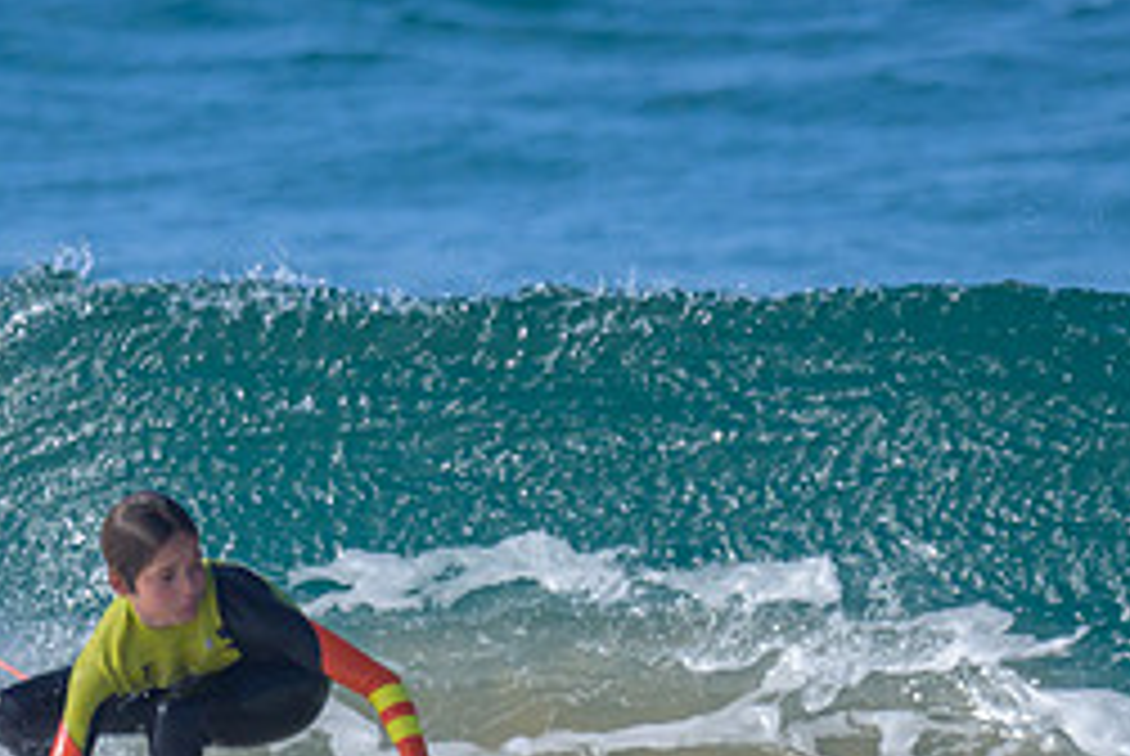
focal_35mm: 2538
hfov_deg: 0.8
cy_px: 547
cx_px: 244
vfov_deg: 0.5
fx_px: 79757
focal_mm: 800
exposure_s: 1/2000
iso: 500
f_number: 6.3
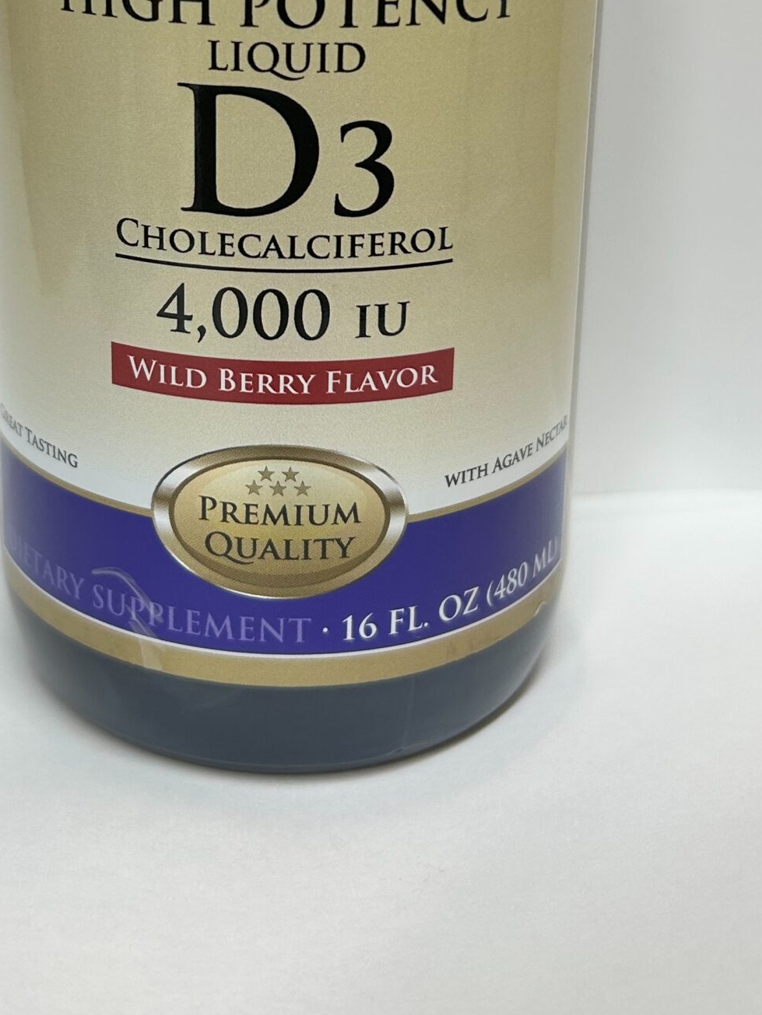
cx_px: 290
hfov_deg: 28.5
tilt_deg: -13.9
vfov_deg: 36.1
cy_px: 184
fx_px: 1497
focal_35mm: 51
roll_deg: +3.4
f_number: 1.5
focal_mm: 5.7
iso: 100
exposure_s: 1/120
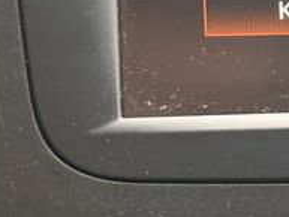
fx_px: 1153
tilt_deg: -23.8
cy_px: 151
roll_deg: -1.3
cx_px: 532
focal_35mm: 138
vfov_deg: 10.7
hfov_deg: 12.9
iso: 100
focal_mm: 5.1
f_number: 1.6
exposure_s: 1/121
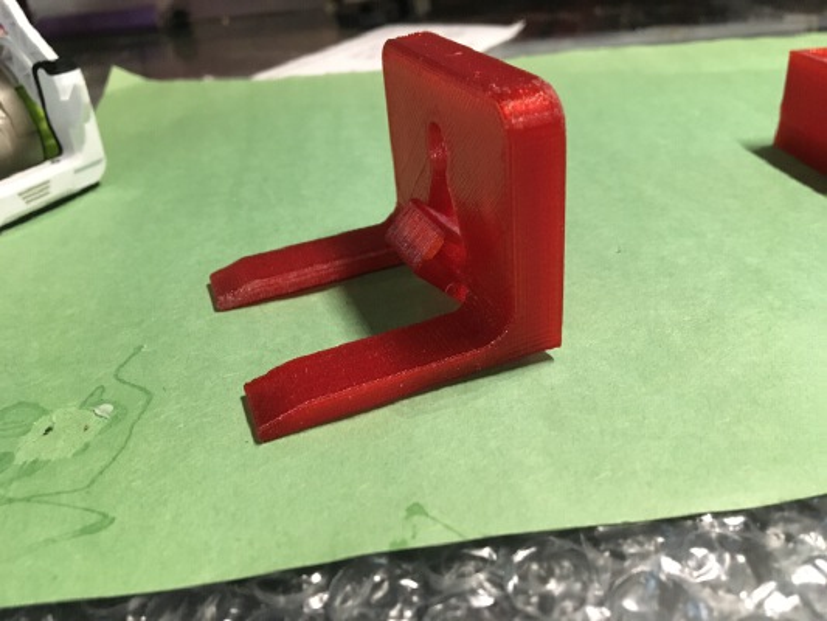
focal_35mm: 29
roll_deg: +5.5
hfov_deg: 61.6
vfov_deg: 48.2
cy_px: 310
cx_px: 414
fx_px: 693
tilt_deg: -31.6
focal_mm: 4.15
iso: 200
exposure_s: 1/15
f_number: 2.2
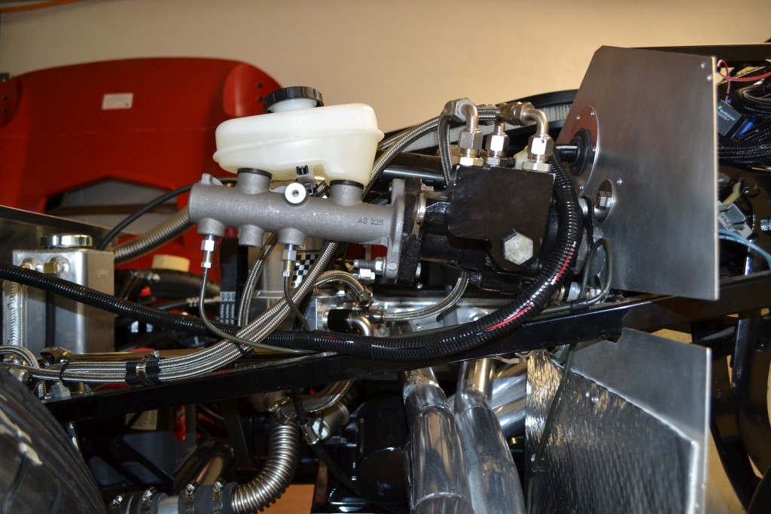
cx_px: 386
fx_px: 643
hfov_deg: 61.9
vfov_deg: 43.6
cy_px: 257
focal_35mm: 30
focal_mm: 20
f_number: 3.8
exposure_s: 1/60
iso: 1000
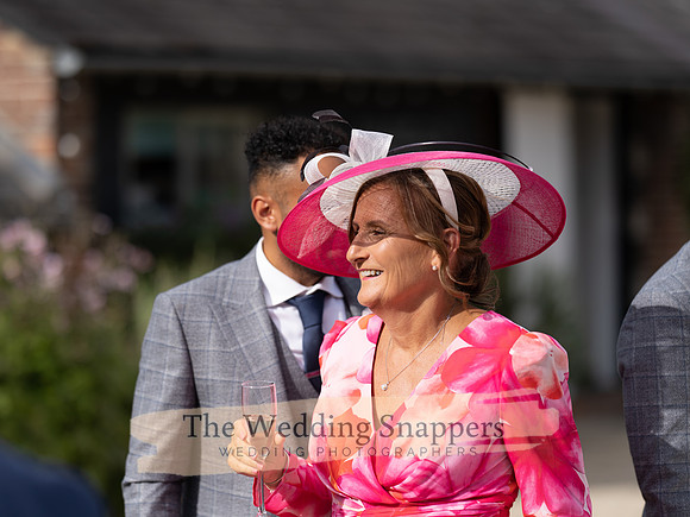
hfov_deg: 13.5
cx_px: 345
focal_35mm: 146
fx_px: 2911
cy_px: 258
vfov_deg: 10.2
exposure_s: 1/5000
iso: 125
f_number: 2.2
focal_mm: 135
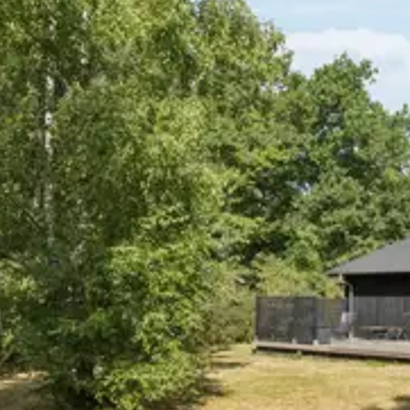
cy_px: 308
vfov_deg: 35.7
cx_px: 430
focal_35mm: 46
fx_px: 622
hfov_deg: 32.8
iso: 200
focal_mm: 11
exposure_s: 1/500
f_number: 8
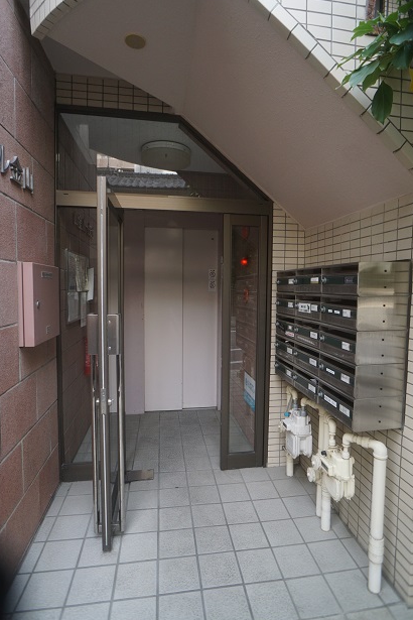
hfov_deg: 51.3
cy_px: 305
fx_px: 430
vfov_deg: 71.5
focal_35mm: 25
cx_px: 212
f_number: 4
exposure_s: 1/160
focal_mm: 16
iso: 400
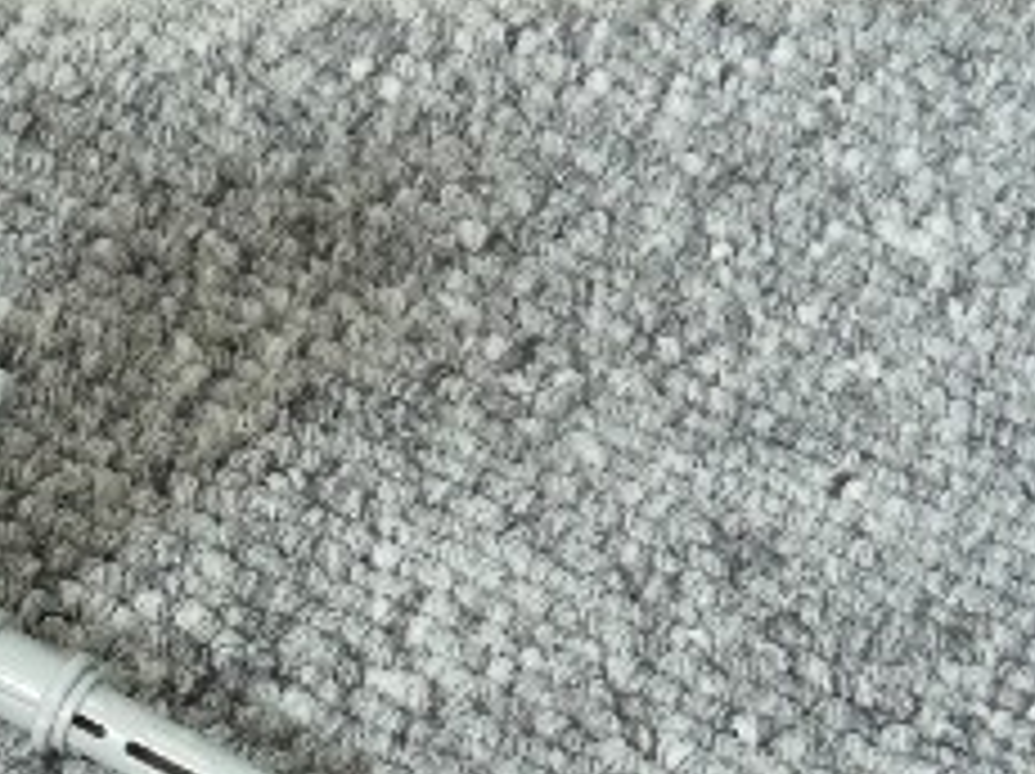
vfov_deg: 15.5
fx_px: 2808
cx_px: -446
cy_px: 693
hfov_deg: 18.8
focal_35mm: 94
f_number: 8
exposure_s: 2
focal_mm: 4.8
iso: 100
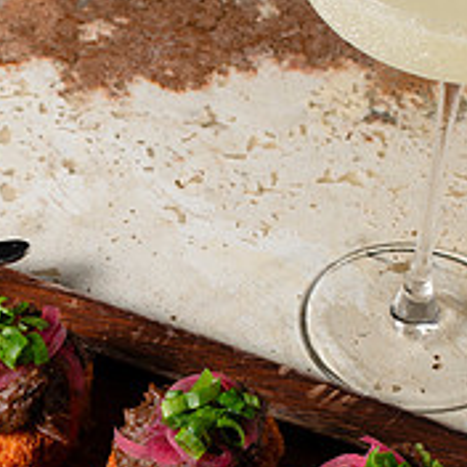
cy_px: 380
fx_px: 2228
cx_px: 98
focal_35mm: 146
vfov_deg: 11.9
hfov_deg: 11.9
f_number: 10
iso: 200
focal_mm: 50
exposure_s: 1/200
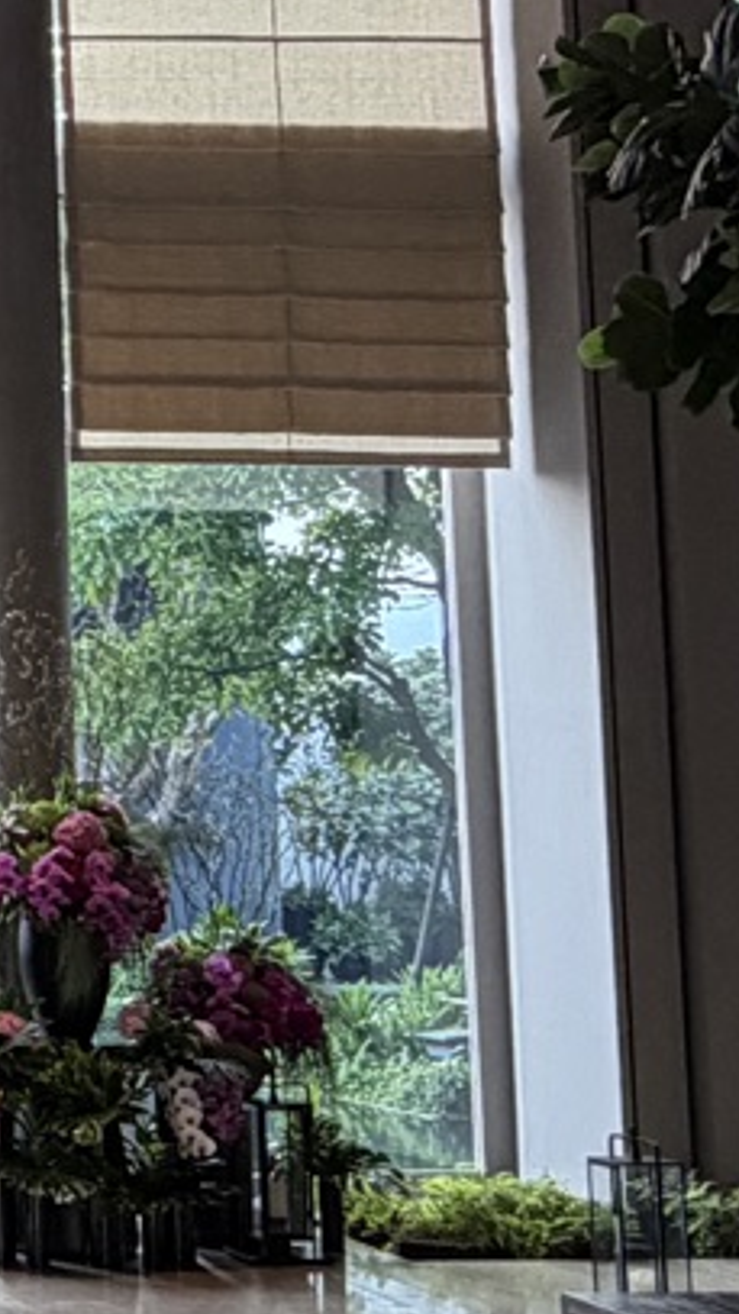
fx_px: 2612
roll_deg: +0.1
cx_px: -603
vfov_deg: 28.2
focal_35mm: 75
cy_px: 601
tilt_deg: +4.8
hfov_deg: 14.2
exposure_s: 1/100
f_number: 2.2
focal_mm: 2.22
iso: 250
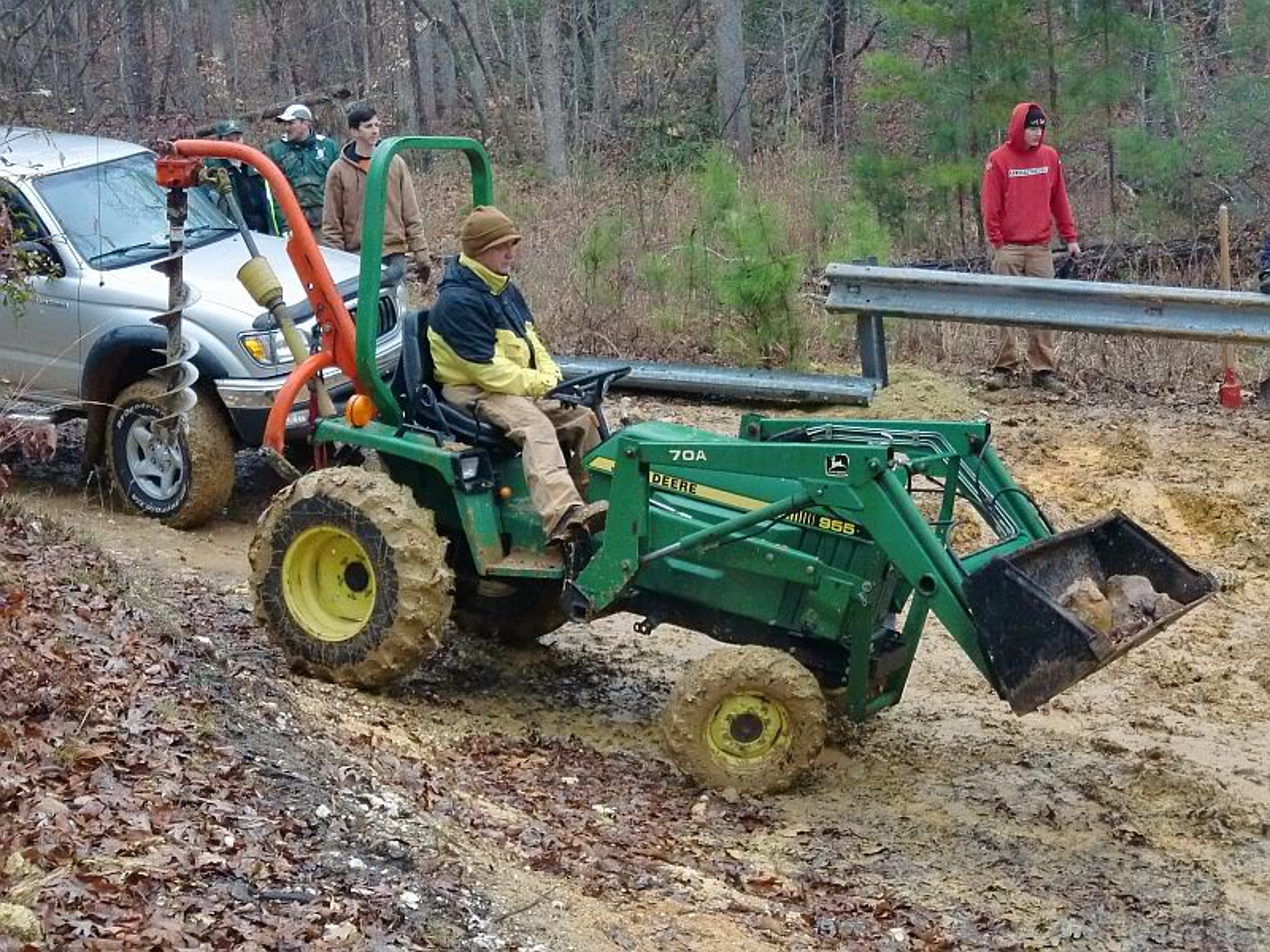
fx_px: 2421
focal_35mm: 66
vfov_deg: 22.3
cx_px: 635
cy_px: 476
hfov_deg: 29.4
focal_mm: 11.5
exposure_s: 1/60
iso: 400
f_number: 4.6
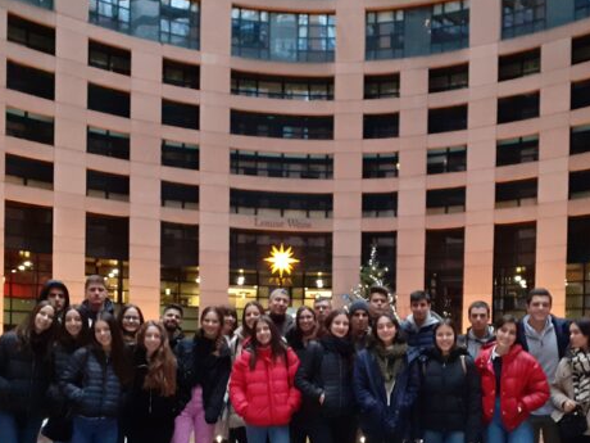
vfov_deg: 32.1
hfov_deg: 42.5
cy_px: 347
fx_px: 750
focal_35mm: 44
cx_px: 378
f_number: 1.9
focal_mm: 3.6
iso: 500
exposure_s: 1/25
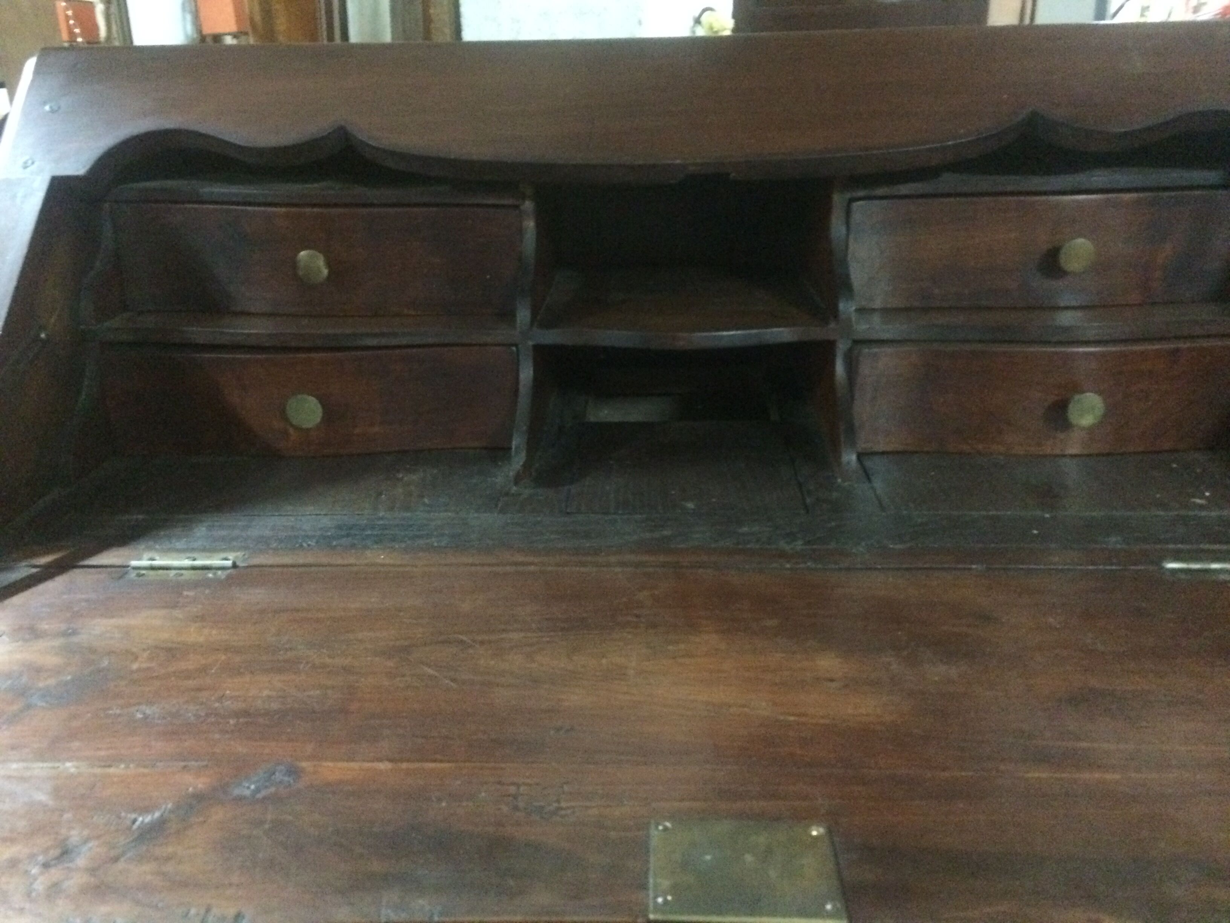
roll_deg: -0.3
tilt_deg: -20.2
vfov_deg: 48.2
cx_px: 615
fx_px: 1030
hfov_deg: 61.7
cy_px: 462
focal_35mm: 29
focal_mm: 4.15
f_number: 2.2
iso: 1000
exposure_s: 1/17
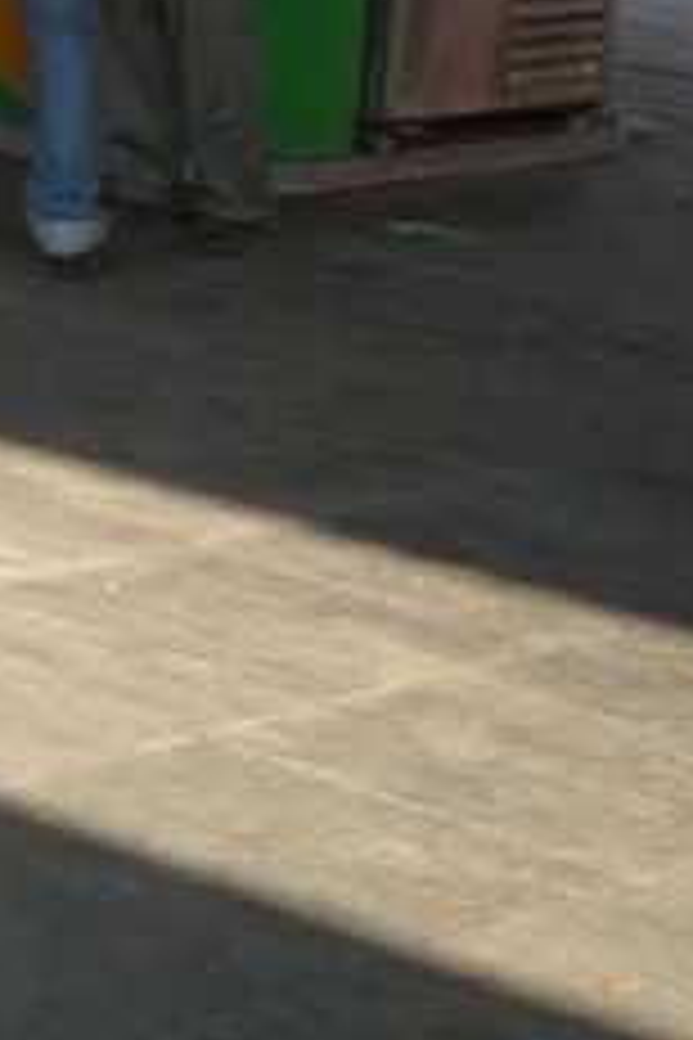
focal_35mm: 135
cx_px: -1665
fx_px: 3898
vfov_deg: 14.6
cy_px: -243
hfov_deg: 8.0
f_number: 2.8
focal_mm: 4.4
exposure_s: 1/200
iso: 100
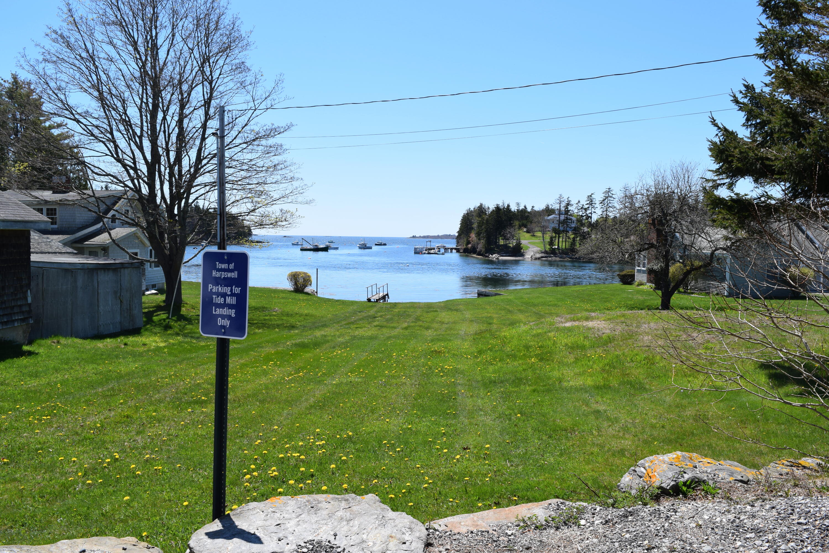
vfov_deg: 47.9
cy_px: 276
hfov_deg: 67.4
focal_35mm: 27
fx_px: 622
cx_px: 414
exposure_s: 1/400
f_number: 10
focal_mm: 18
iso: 200
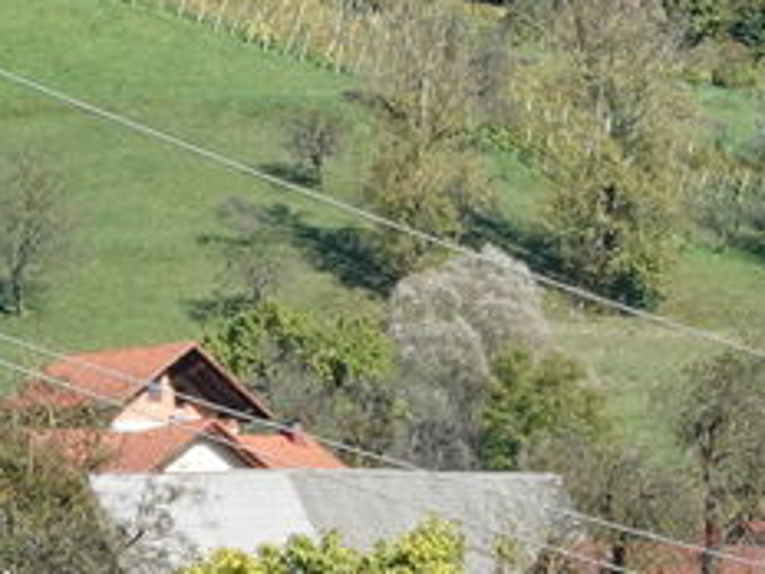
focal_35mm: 669
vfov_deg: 2.2
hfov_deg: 3.0
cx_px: 1204
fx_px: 14785
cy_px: 125
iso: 125
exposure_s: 1/320
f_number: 5.6
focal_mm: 30.85
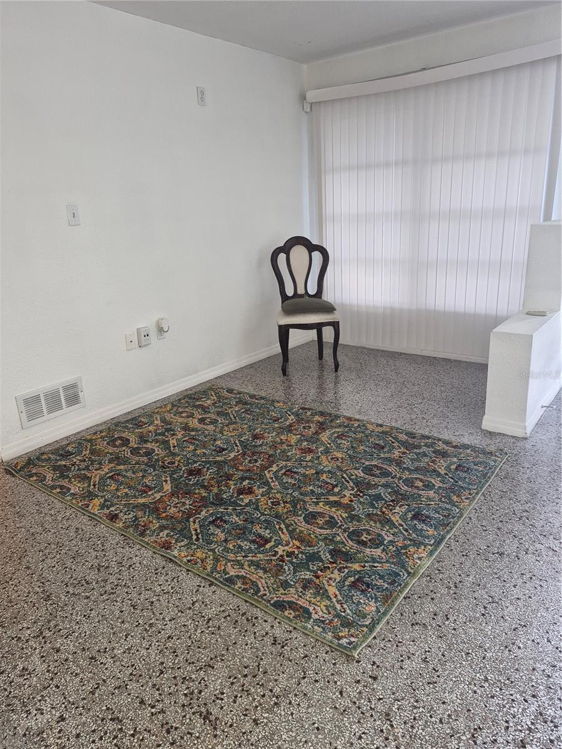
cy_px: 374
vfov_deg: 73.9
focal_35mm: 23
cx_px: 281
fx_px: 498
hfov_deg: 58.9
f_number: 1.8
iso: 125
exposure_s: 1/24
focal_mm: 5.4
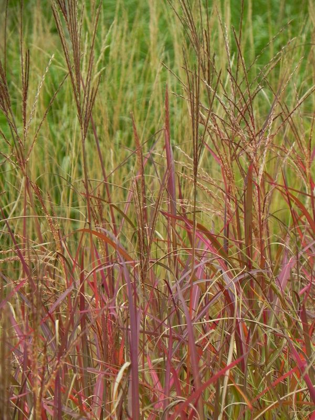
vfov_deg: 6.8
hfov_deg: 5.1
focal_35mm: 291
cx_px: 158
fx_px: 3531
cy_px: 210
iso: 160
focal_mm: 51.8
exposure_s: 1/80
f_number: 5
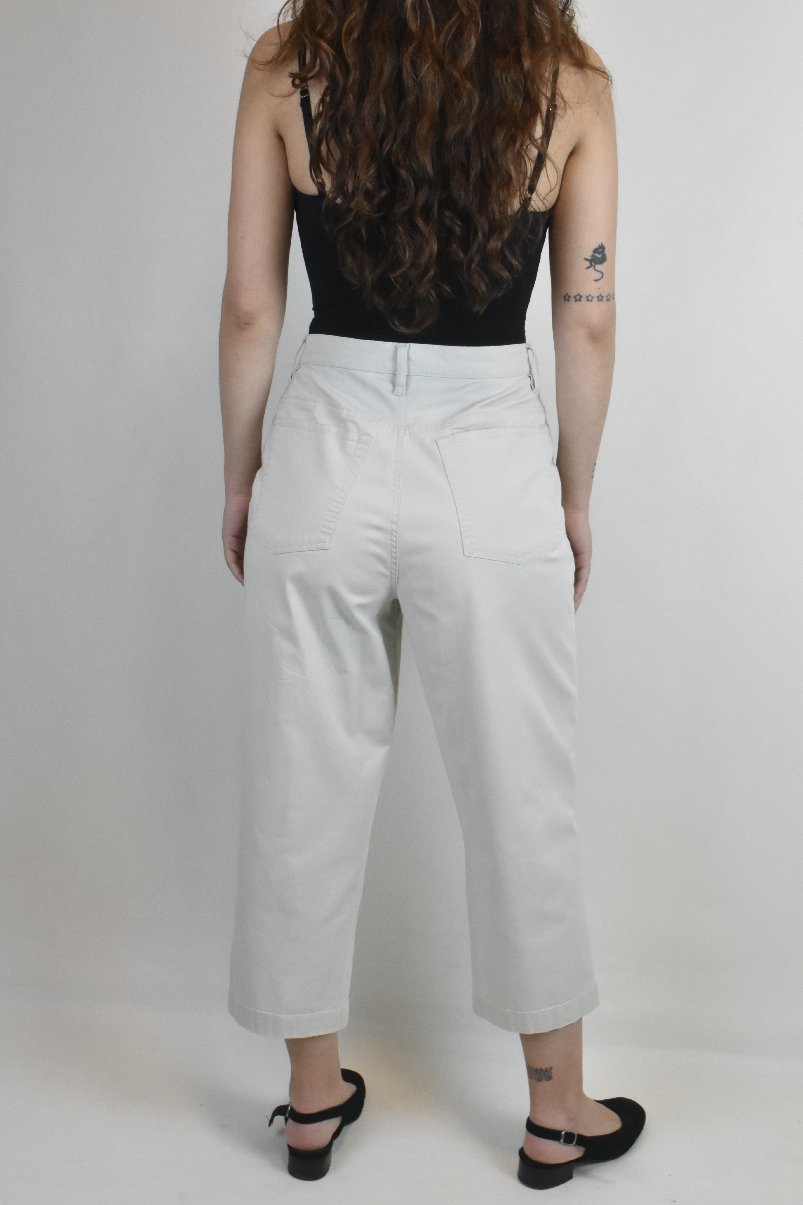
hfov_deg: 33.0
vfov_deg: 47.9
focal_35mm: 40
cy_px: 602
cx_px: 402
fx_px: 1355
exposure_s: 1/40
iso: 1600
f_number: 18
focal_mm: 27
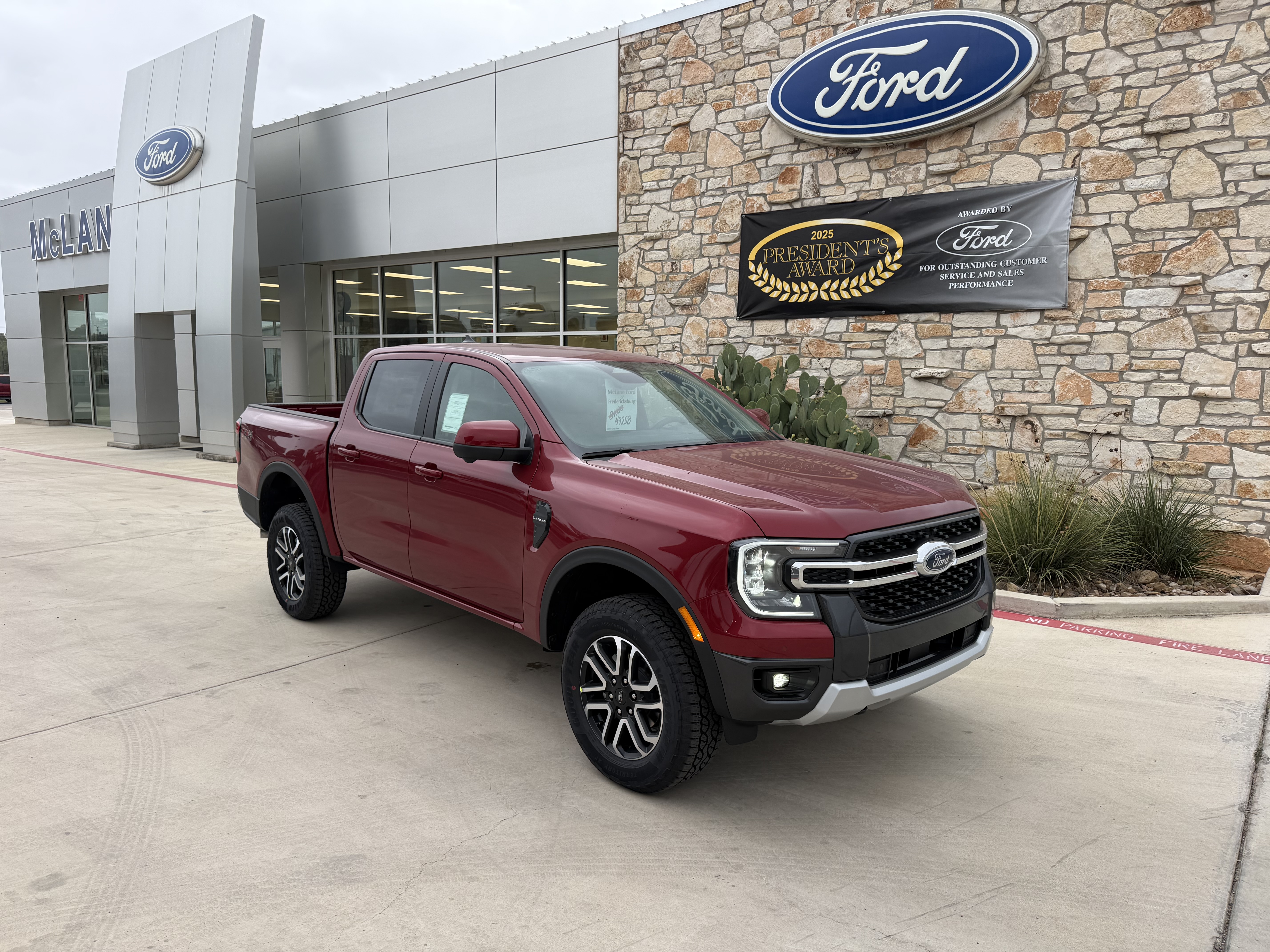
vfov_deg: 56.8
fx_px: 881
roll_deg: +2.6
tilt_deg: -8.1
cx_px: 635
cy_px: 476
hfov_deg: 71.6
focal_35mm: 24
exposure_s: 1/377
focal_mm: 6.76
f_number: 1.78
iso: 80
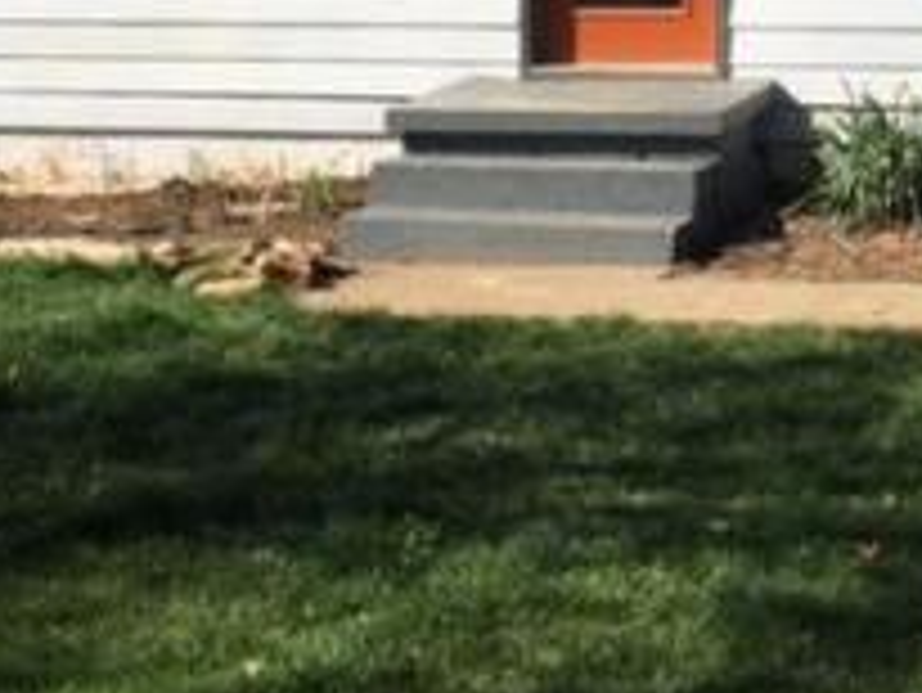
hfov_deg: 23.7
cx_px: 630
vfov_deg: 17.1
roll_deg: -0.2
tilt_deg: +1.6
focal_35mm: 82
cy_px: -180
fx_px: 2185
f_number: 2.2
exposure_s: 1/2475
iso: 32
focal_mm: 4.15
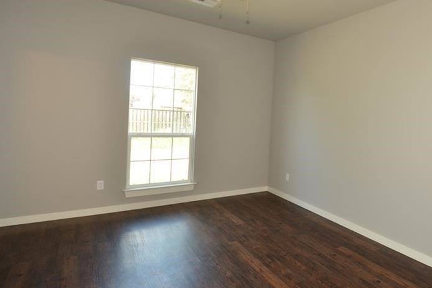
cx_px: 308
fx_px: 264
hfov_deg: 74.6
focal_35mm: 22
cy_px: 123
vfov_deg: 57.0
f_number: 4
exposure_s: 1/60
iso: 220
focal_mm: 10
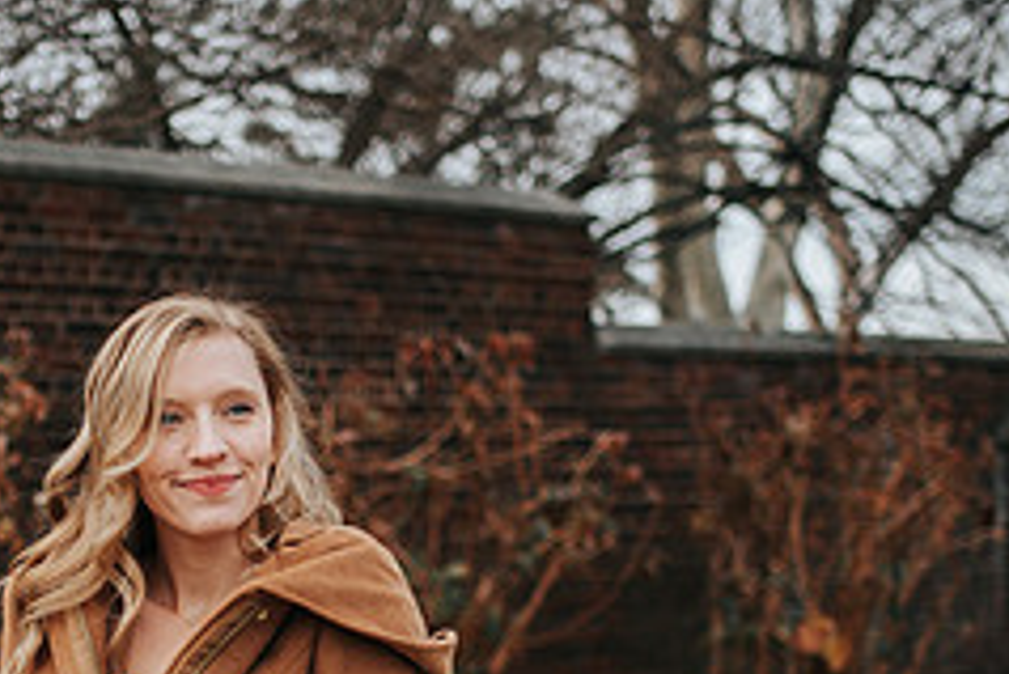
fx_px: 2580
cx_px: 249
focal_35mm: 92
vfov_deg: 14.7
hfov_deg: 21.9
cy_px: 646
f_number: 1.8
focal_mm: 35
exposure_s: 1/800
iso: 180
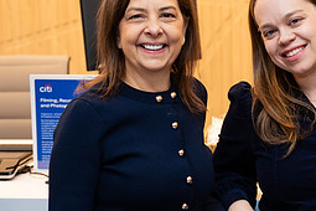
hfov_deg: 21.7
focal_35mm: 93
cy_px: 108
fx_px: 816
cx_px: 249
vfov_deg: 14.7
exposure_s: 1/200
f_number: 3.2
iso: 320
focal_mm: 39
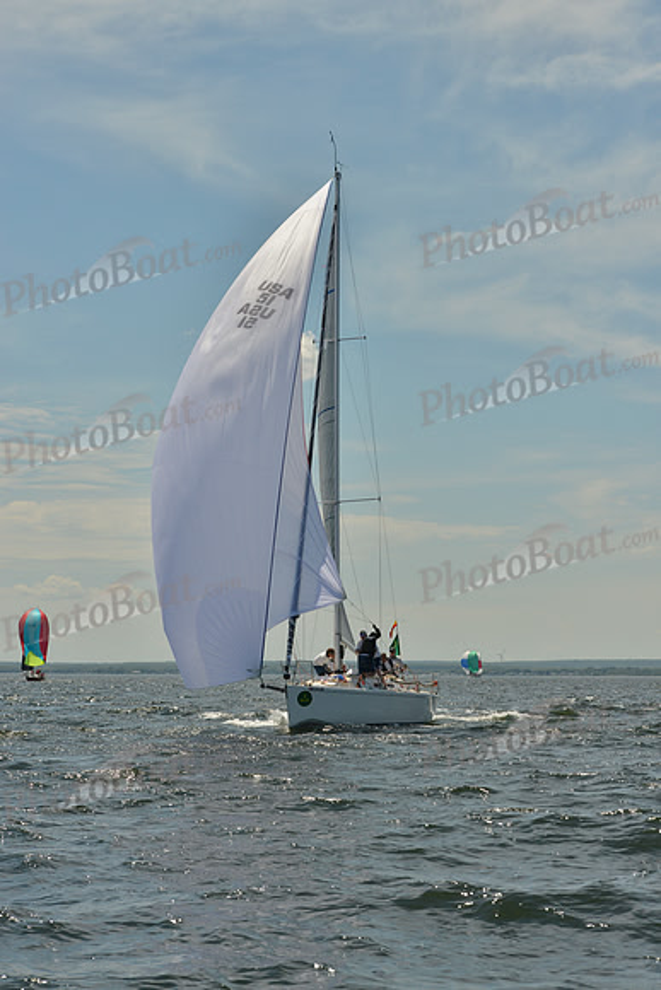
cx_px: 330
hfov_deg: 17.1
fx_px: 2202
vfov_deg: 25.4
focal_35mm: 80
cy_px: 495
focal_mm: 80
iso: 280
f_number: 10
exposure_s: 1/1600
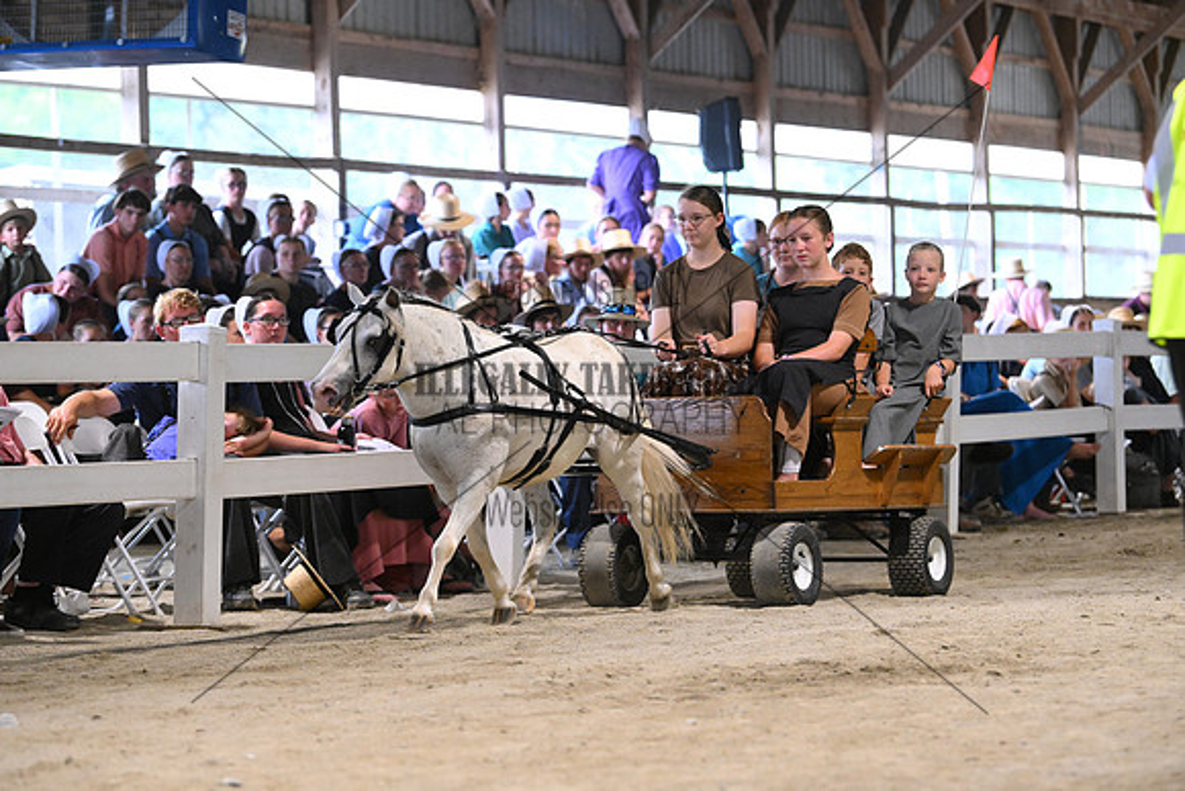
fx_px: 4280
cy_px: 396
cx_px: 592
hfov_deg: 15.8
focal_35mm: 130
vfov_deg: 10.6
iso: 6400
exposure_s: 1/487
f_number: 4.5
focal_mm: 130
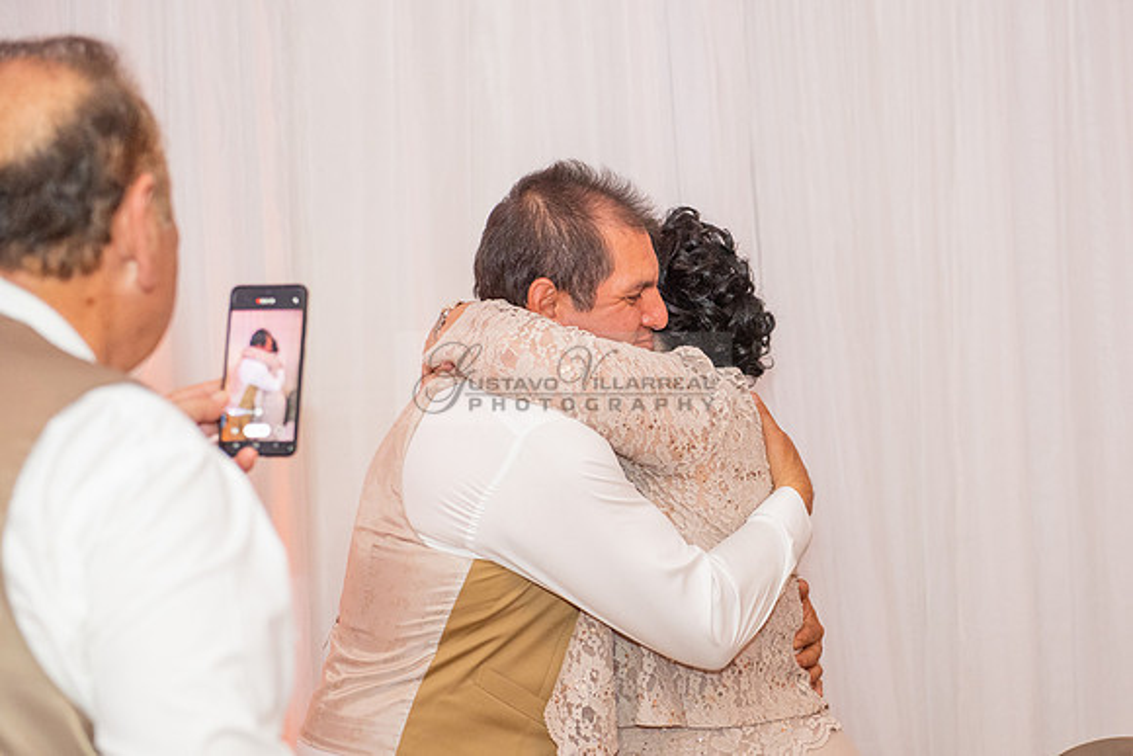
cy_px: 459
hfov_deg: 20.7
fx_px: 3079
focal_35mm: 98
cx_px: 792
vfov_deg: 14.0
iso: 1000
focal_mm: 70
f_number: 3.5
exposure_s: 1/160
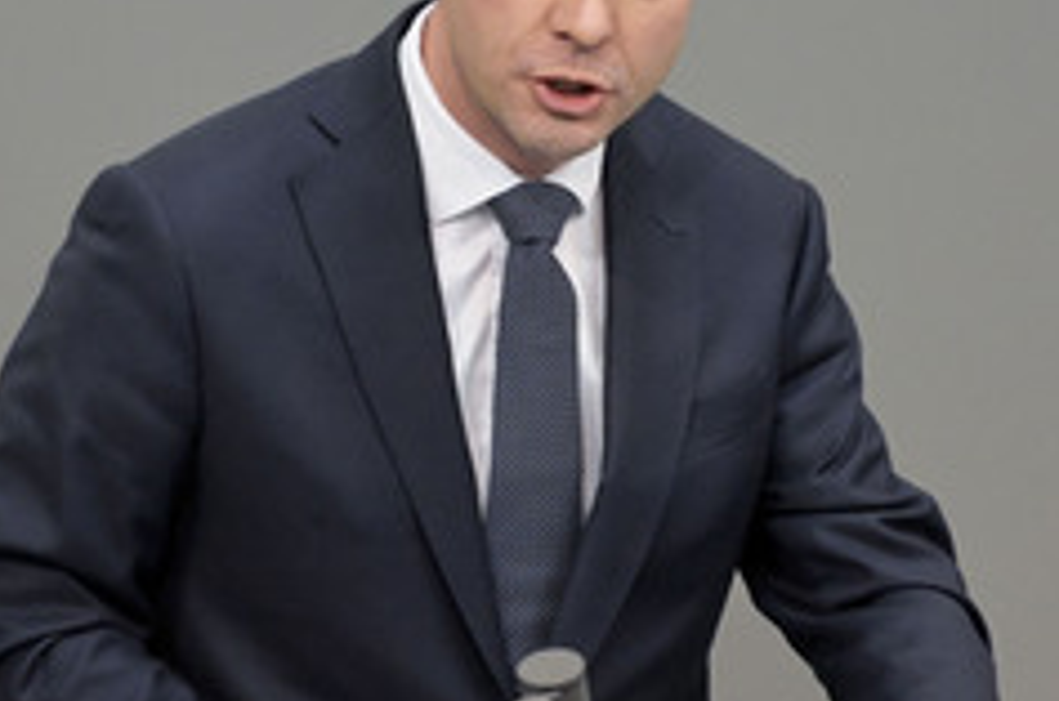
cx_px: 355
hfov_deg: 2.4
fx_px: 25188
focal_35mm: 858
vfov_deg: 1.6
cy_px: 308
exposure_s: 1/320
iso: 10000
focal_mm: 450
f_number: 5.6
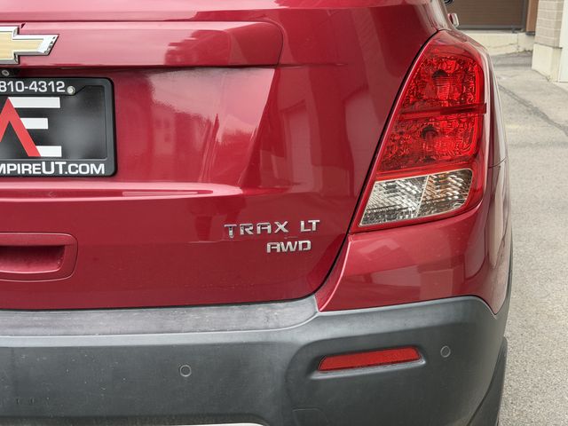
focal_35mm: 48
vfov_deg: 30.3
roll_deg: -0.6
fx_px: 788
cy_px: 213
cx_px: 284
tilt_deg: -16.2
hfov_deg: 39.7
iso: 80
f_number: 1.78
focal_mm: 6.76
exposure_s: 1/509
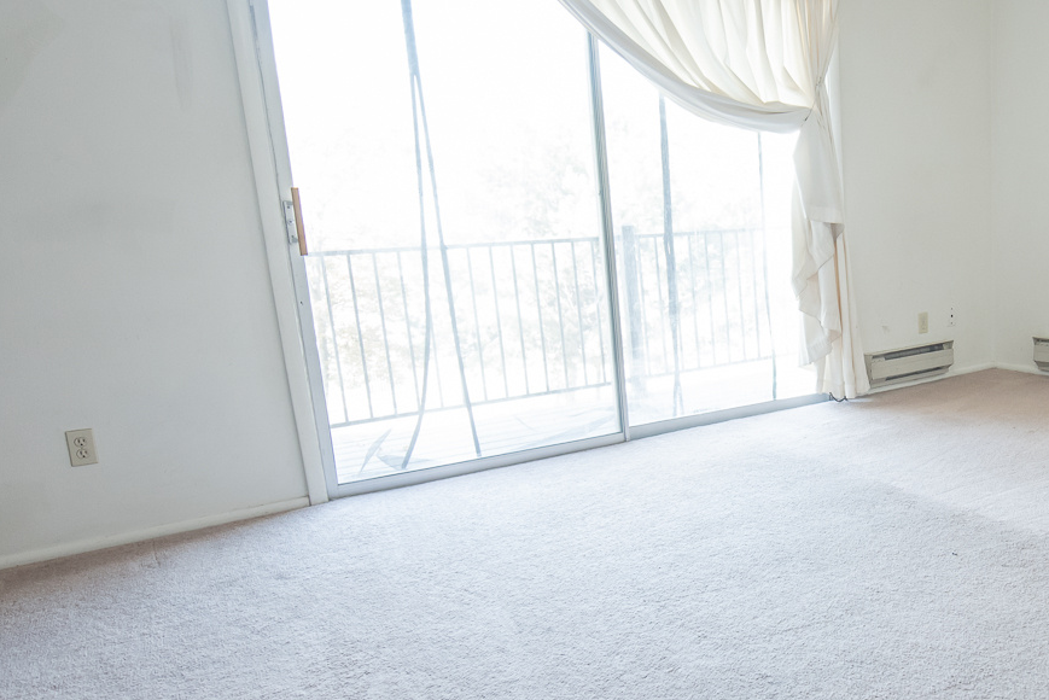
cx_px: 802
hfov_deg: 59.8
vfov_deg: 44.9
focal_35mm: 29
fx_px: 845
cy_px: 387
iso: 1000
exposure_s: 1/125
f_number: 3.5
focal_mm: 14
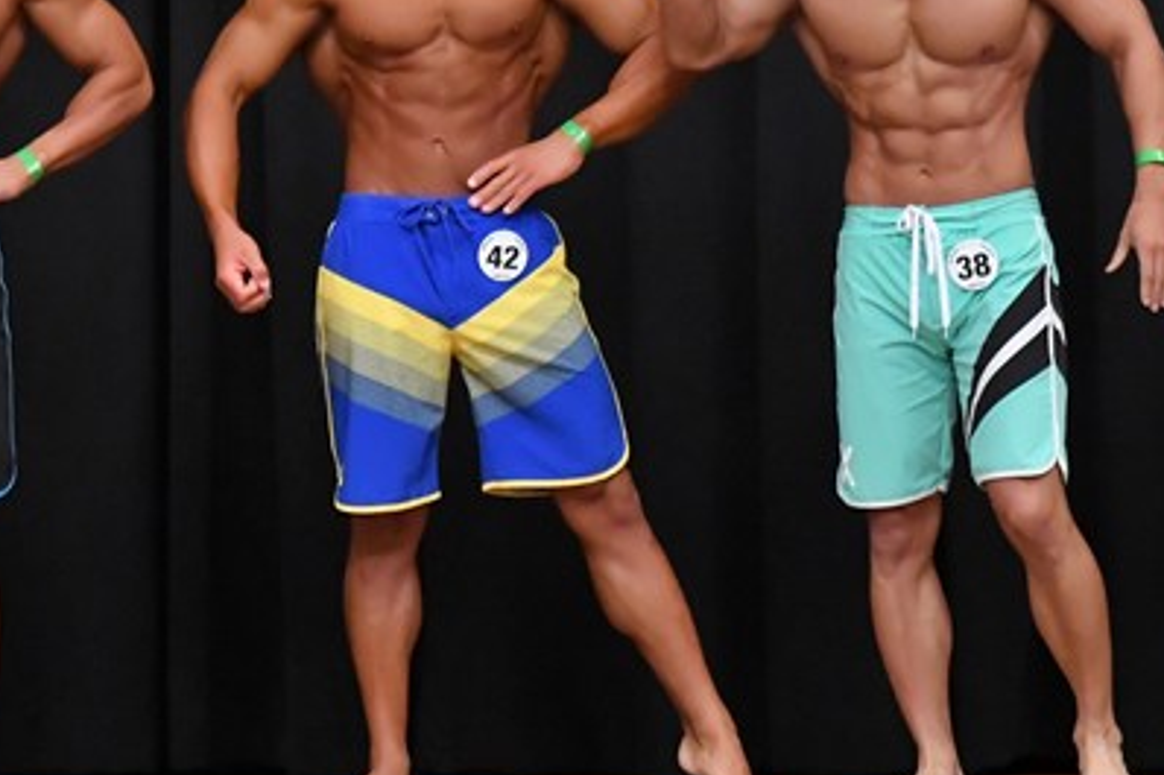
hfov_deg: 4.7
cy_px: 257
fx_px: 14155
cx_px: 431
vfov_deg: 3.1
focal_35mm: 438
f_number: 5.6
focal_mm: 150
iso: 8000
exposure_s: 1/400
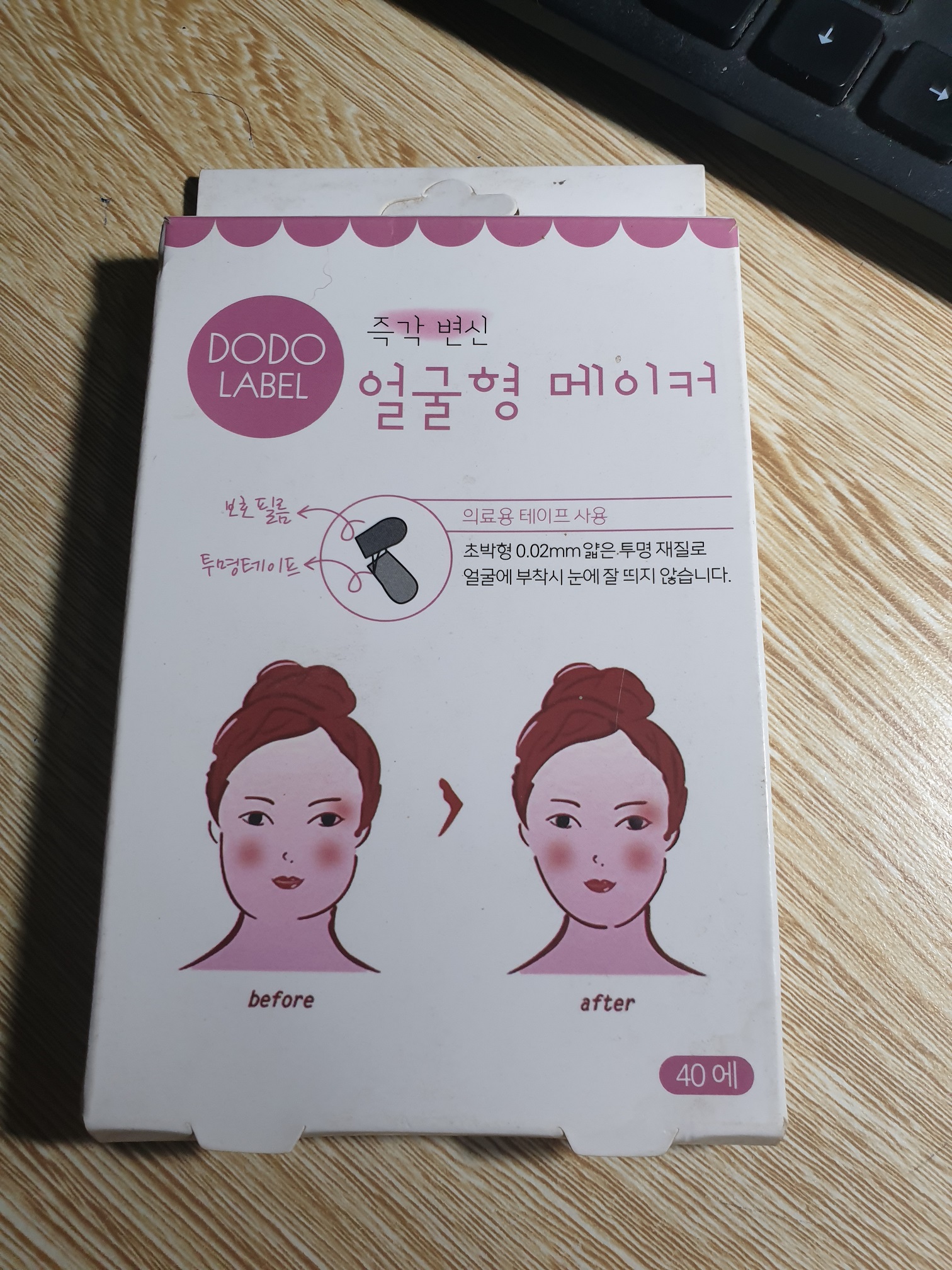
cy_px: 635
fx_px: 953
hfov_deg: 53.1
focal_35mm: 26
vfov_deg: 67.3
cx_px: 476
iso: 100
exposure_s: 1/50
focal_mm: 4.3
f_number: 2.4
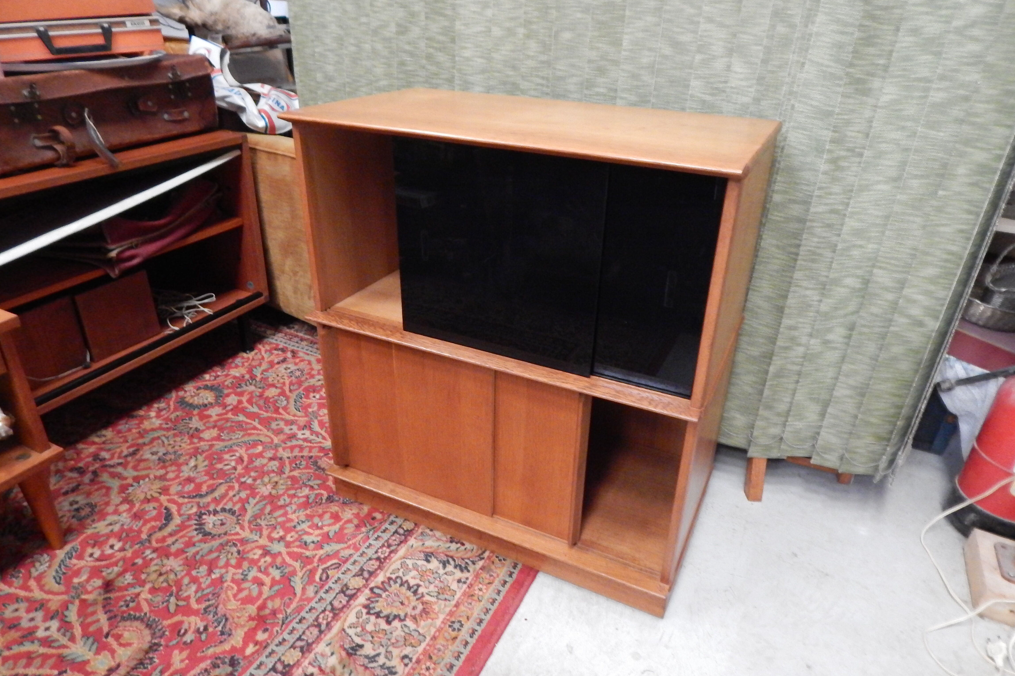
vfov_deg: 55.1
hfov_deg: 76.1
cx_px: 510
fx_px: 648
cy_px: 337
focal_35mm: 23
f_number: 3
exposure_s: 1/5
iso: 800
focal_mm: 4
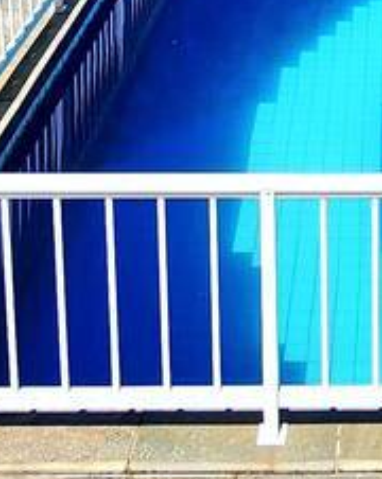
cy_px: -276
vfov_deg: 19.8
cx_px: 444
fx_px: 1148
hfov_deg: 18.1
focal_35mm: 81
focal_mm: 2.2
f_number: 2.2
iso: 50
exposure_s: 1/2500
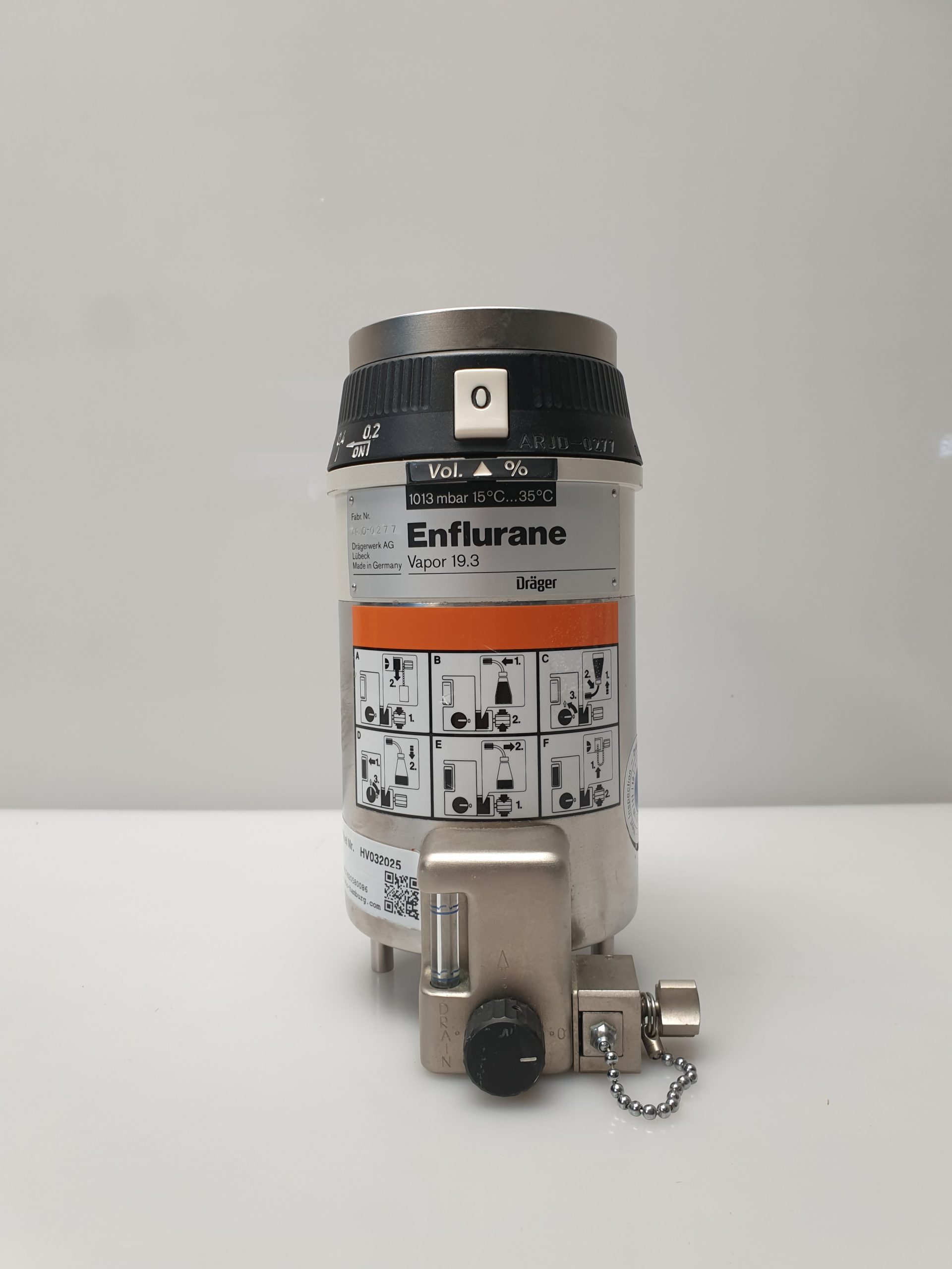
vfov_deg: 67.3
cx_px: 476
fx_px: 953
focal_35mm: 26
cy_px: 634
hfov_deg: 53.1
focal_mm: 4.3
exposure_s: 1/50
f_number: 2.4
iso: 64
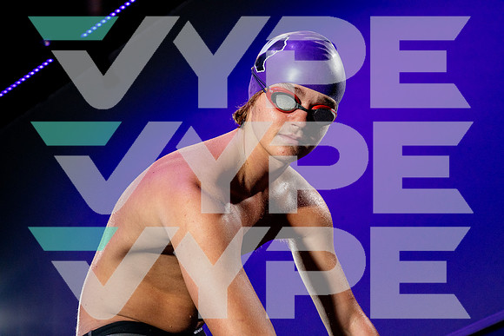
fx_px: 602
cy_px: 168
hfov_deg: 45.4
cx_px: 252
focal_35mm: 43
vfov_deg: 31.2
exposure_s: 1/250
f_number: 9
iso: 2500
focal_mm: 43
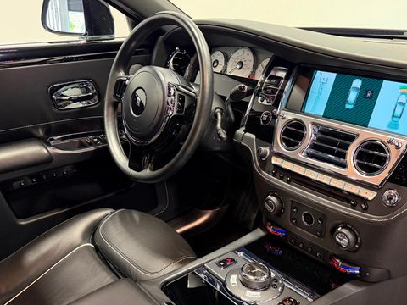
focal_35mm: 32
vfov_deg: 44.1
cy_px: 171
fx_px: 376
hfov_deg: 56.4
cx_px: 242
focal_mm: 6.76
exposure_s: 1/46
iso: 500
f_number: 1.78
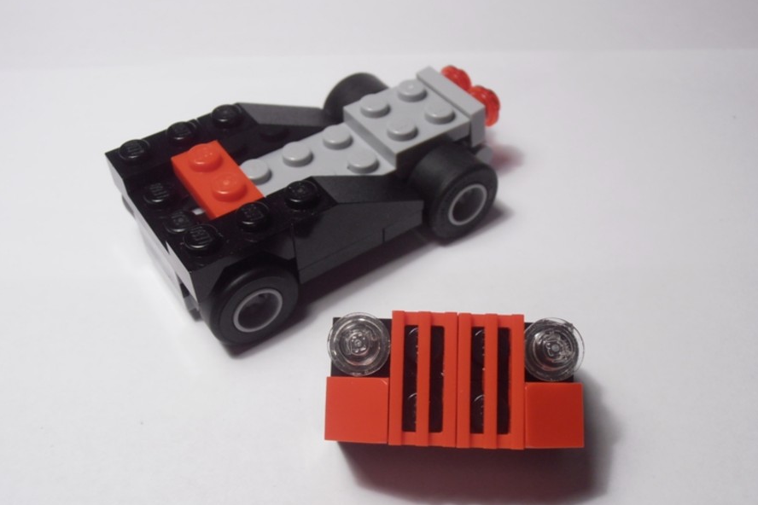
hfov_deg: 49.6
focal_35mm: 39
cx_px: 382
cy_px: 284
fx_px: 821
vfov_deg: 34.2
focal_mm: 6.61
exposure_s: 1/40
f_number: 3.9
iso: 80
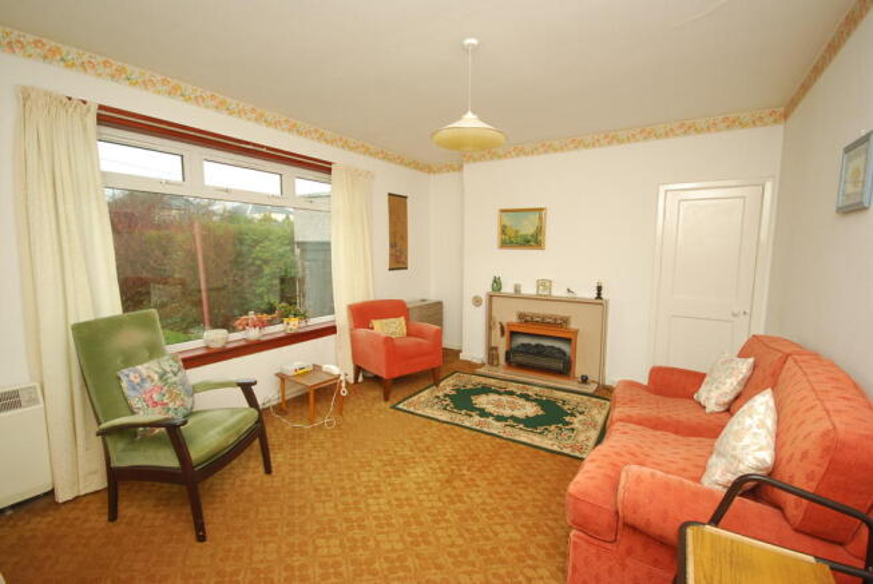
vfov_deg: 77.5
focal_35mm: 15
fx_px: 364
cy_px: 292
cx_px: 436
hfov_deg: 100.3
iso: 400
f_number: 4
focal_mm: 10
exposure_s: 1/60
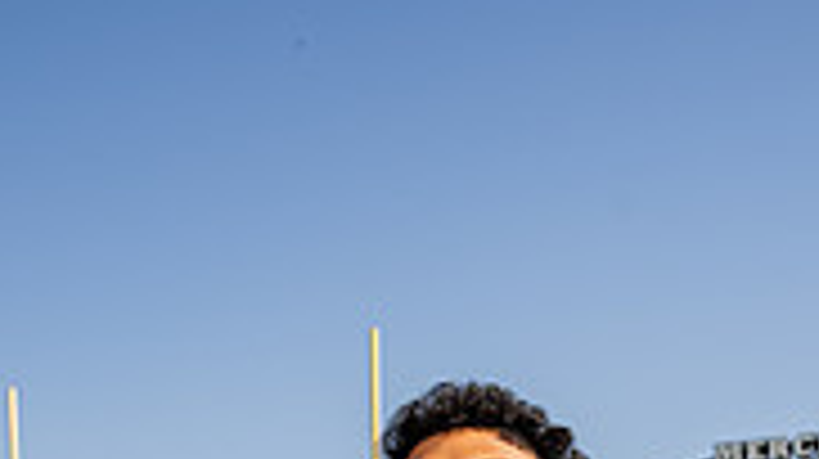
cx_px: 454
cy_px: 986
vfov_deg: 11.9
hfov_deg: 24.2
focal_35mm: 88
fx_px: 1909
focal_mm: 34
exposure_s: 1/125
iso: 50
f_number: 7.1
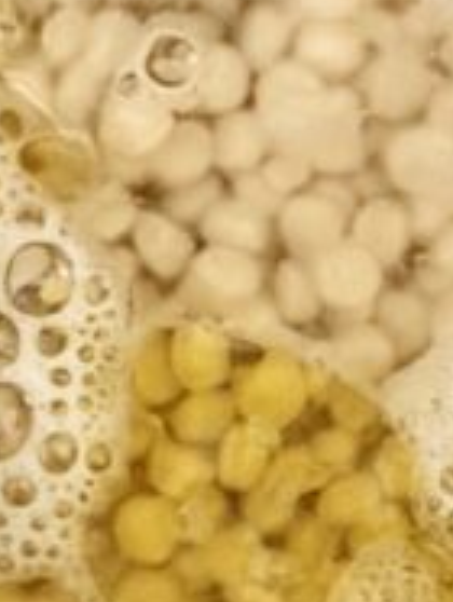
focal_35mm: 264
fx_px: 4596
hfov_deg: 5.6
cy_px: 104
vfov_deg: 7.5
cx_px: 560
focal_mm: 6.76
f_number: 1.78
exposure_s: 1/30
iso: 640
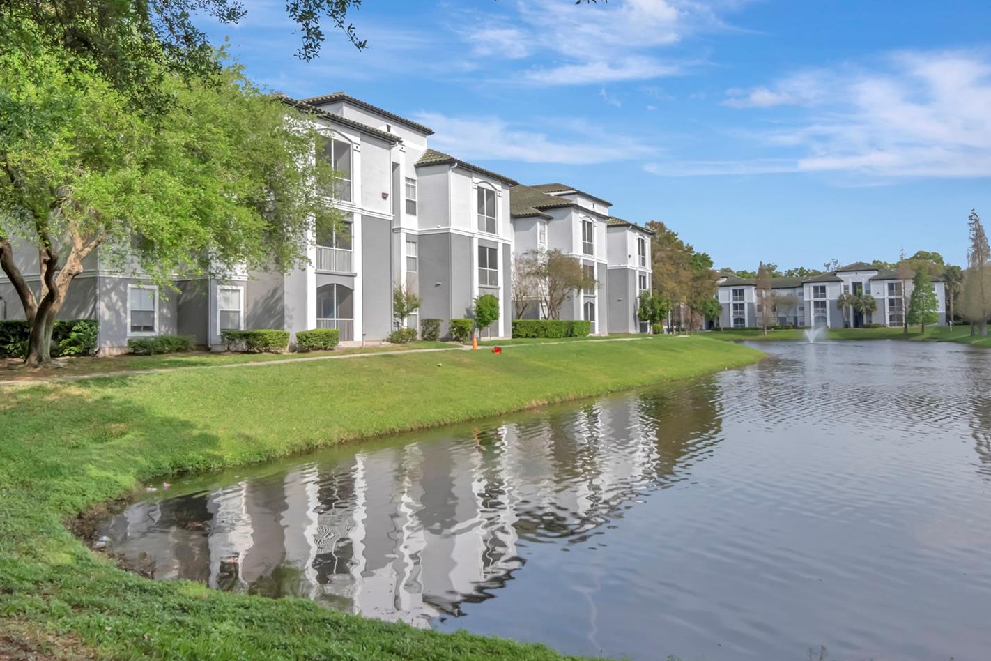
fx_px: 743
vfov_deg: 47.9
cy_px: 298
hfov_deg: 67.4
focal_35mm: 27
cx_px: 501
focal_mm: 16
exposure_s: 1/4000
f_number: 7.1
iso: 1000
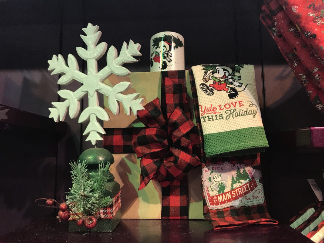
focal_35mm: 28
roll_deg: +0.7
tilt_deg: +7.7
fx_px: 262
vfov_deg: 49.7
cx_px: 162
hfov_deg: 63.4
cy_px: 122
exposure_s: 1/17
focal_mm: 3.99
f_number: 1.8
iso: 40
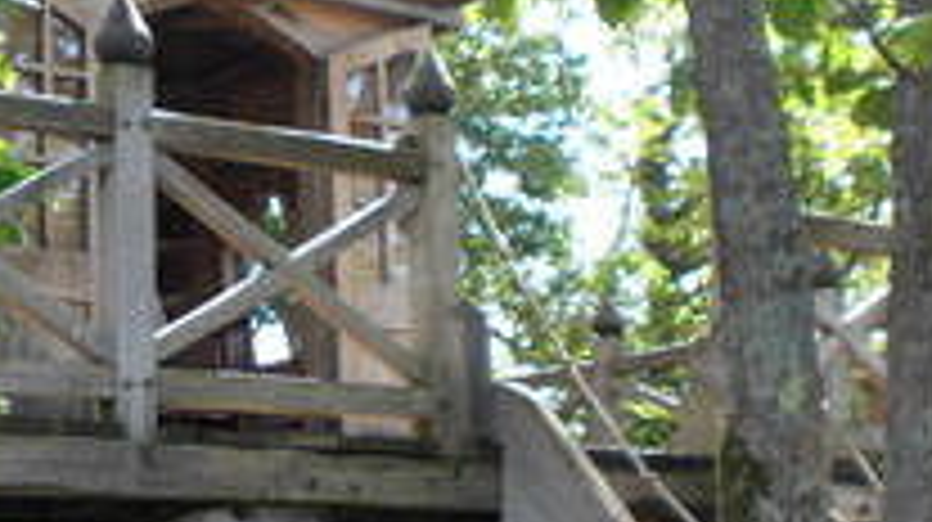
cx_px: 104
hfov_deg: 24.6
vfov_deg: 14.3
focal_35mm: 84
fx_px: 2074
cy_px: 295
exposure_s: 1/100
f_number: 3.1
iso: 64
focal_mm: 6.3
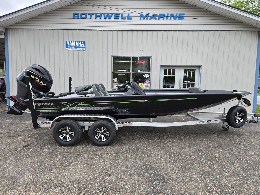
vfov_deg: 58.9
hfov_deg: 73.9
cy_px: 98
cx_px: 130
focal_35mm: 23
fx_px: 173
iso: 25
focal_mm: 5.4
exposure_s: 1/548
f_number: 1.8
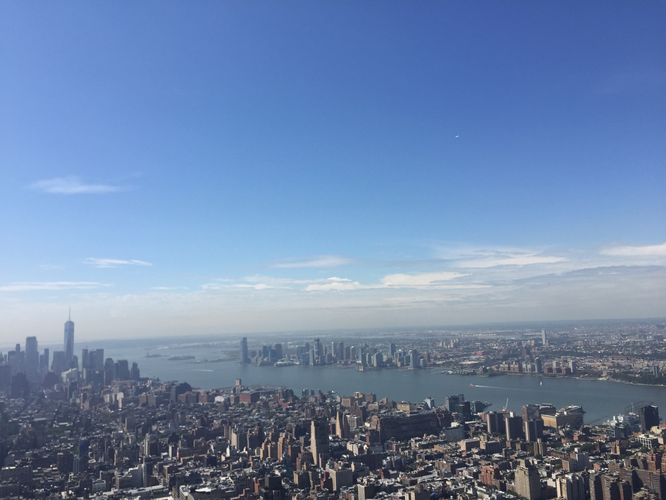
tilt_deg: +7.3
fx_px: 558
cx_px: 333
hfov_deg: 61.7
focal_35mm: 29
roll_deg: +1.1
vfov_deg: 48.2
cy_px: 250
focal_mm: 4.15
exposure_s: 1/2825
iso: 32
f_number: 2.2
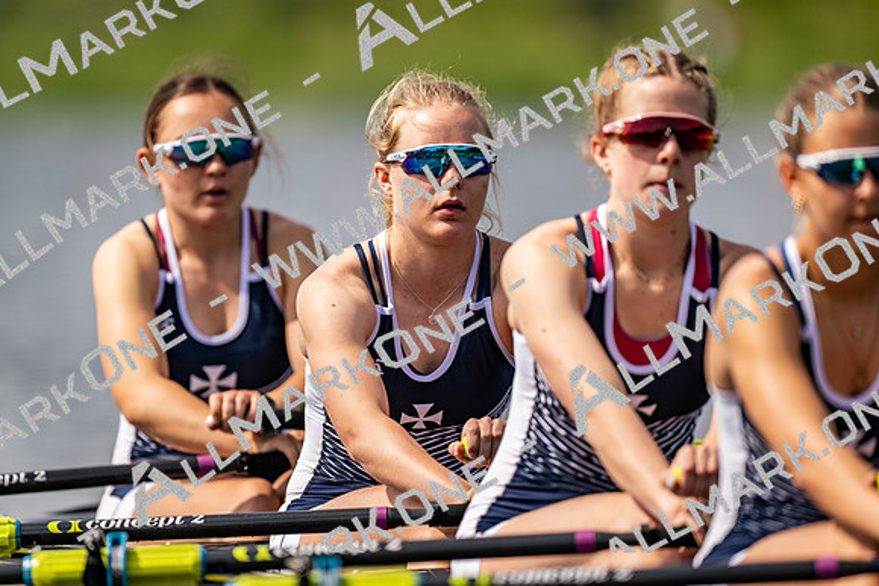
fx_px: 14653
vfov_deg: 2.3
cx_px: 440
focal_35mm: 600
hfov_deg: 3.4
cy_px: 293
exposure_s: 1/2500
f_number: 4
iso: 250
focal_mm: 600
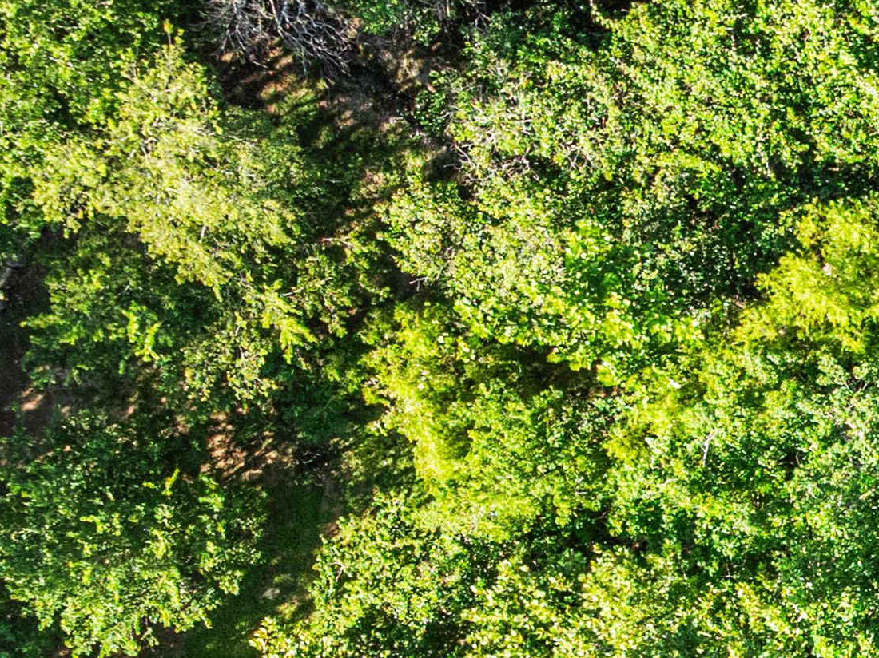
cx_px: 1490
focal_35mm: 115
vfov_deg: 12.6
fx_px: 2919
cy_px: 731
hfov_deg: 15.2
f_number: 2.8
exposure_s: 1/500
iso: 100
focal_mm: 12.29
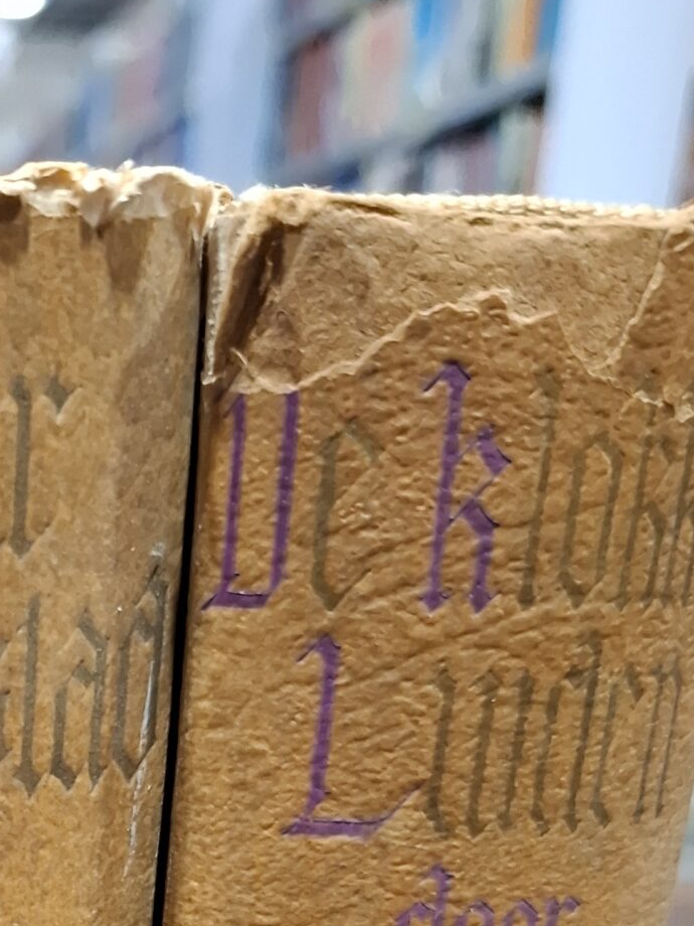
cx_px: -185
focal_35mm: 64
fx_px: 1711
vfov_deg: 25.5
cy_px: 1243
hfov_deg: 21.0
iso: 400
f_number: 1.8
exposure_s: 1/33
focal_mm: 5.54
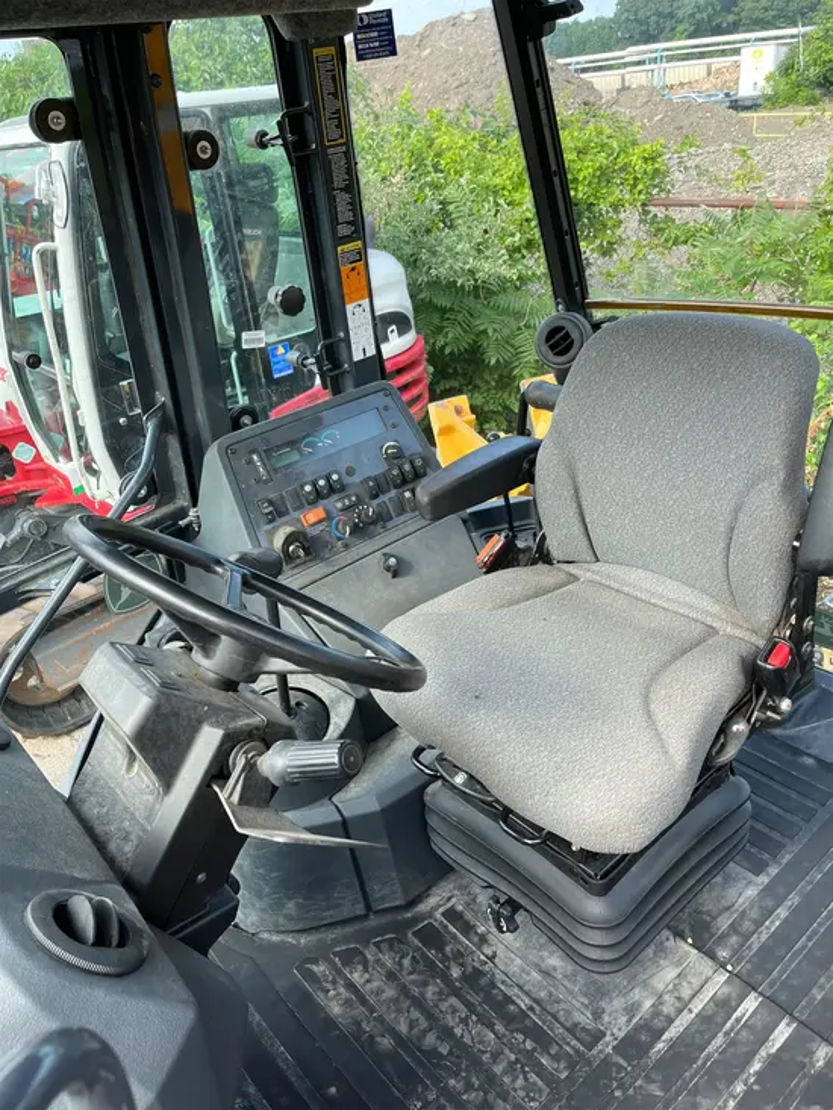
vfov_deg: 67.3
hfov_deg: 53.1
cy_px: 555
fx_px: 834
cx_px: 416
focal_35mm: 26
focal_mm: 5.1
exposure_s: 1/260
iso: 50
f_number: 1.6
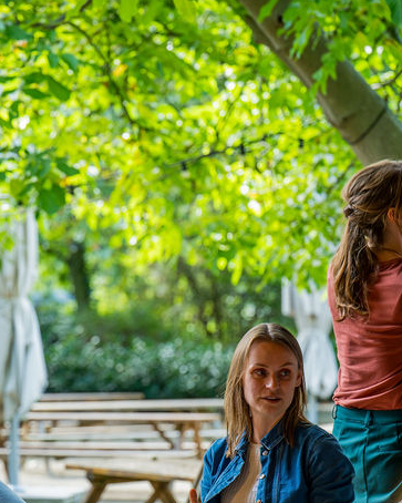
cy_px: 333
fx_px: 2291
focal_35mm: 154
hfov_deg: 10.0
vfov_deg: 12.5
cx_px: 104
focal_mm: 70
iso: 800
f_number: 2.8
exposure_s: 1/320
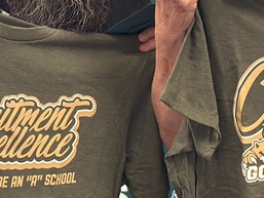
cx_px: 328
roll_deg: -1.4
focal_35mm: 191
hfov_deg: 10.2
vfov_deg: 7.7
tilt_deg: -10.6
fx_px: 1457
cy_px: -2
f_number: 1.78
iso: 250
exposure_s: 1/40
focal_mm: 6.86
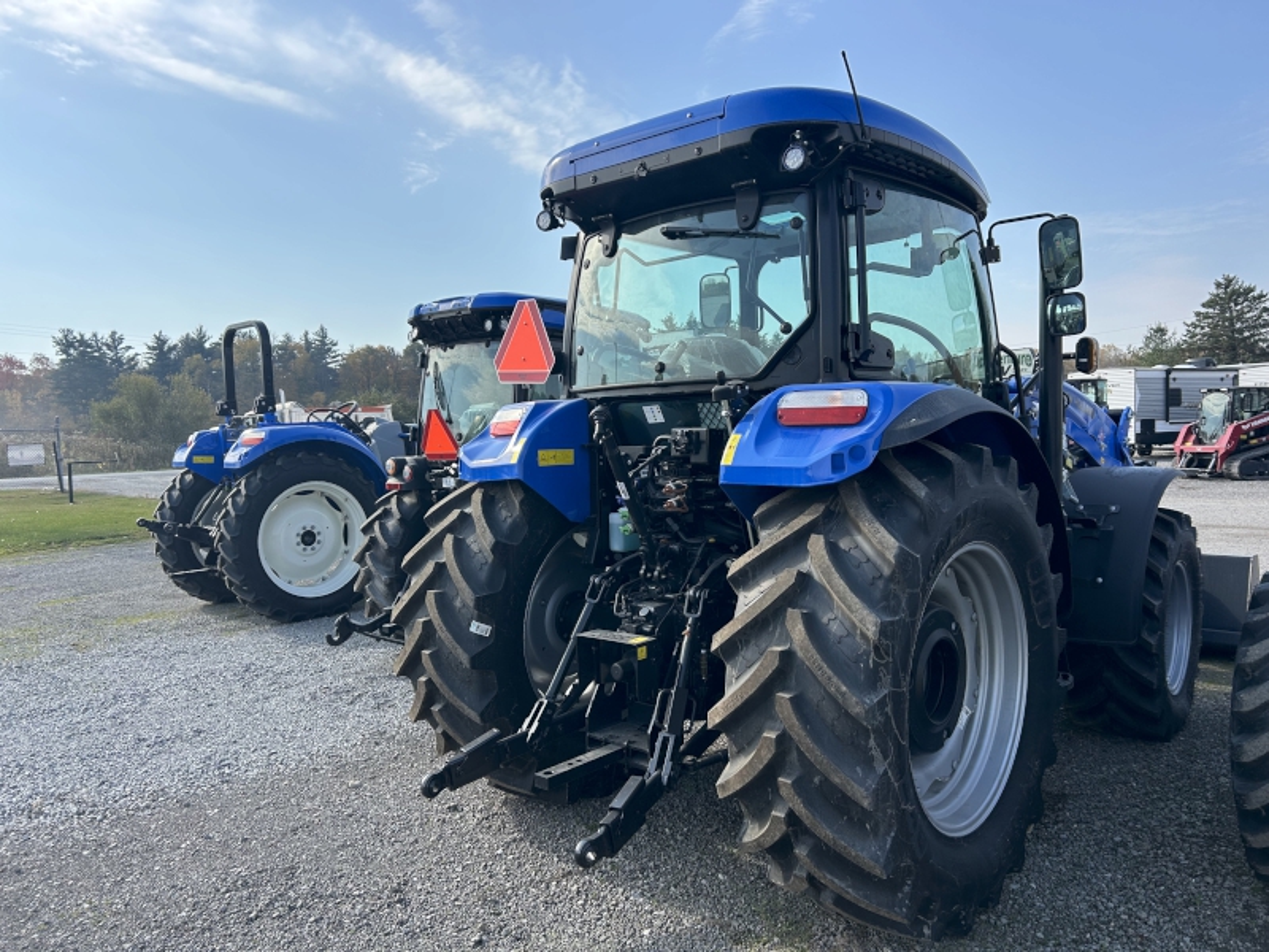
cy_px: 476
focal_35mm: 26
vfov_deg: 53.1
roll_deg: +2.7
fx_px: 953
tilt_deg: -0.7
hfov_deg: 67.3
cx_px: 634
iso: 50
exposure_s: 1/2841
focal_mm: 5.7
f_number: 1.5
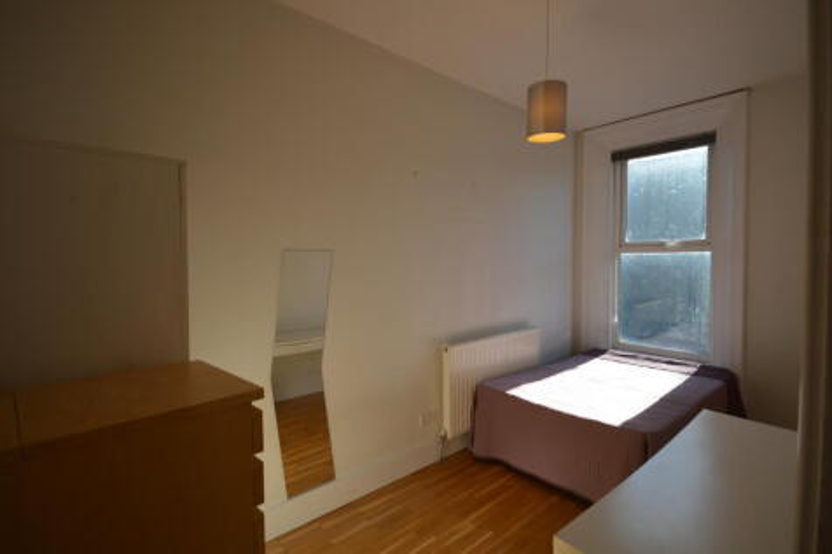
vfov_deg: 72.0
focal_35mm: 16
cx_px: 416
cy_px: 277
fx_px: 381
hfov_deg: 95.0
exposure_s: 1/125
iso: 100
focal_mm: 11
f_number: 5.6
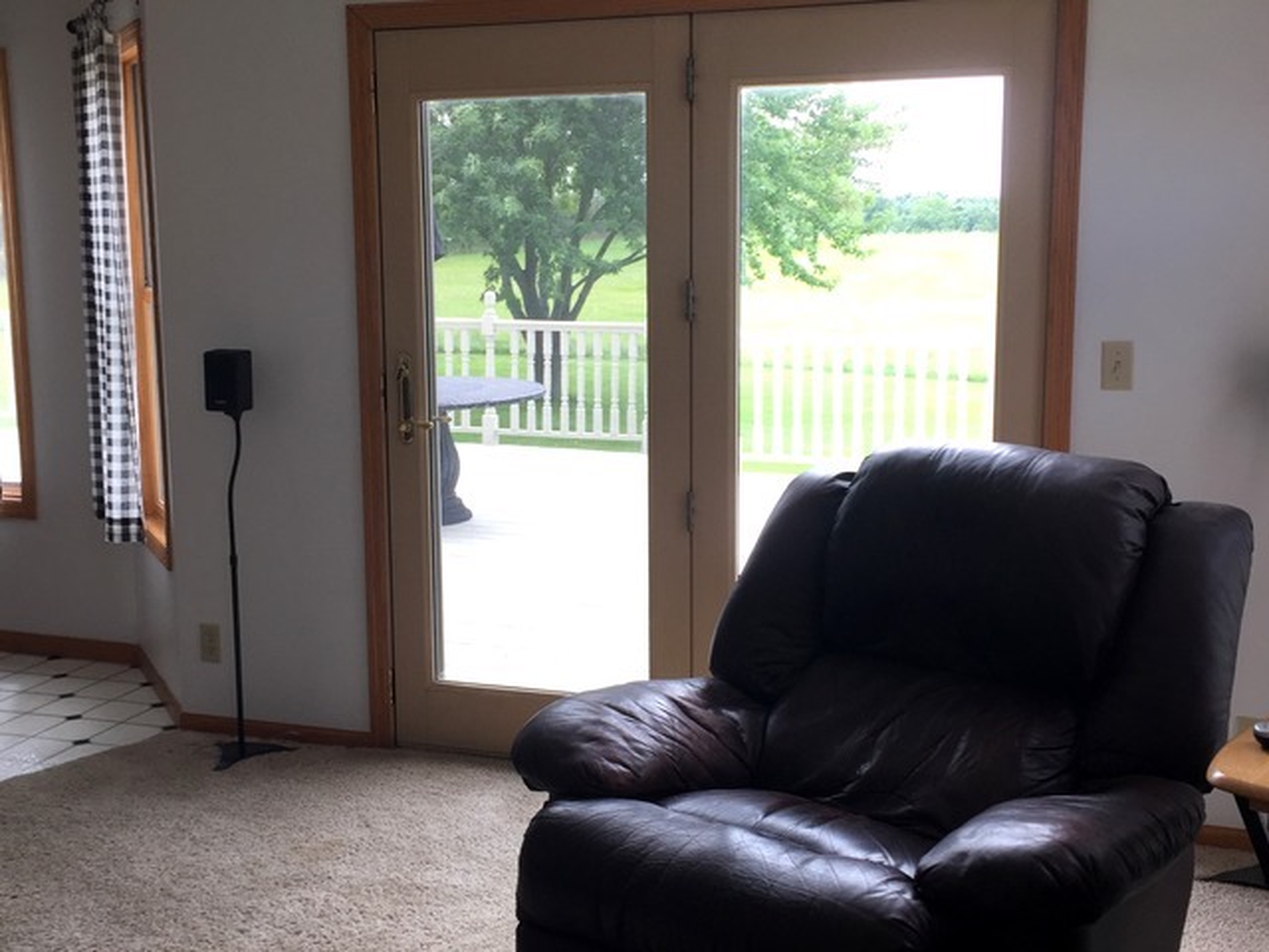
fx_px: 1063
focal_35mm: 29
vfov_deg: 48.2
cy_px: 476
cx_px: 634
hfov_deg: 61.7
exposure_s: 1/130
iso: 32
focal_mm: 4.15
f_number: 2.2
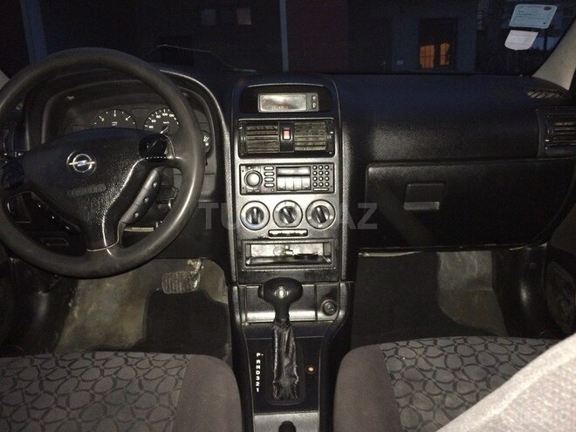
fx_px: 483
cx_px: 288
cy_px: 216
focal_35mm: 29
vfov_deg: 48.2
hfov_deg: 61.7
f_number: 2.2
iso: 500
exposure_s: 1/17
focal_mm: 4.15
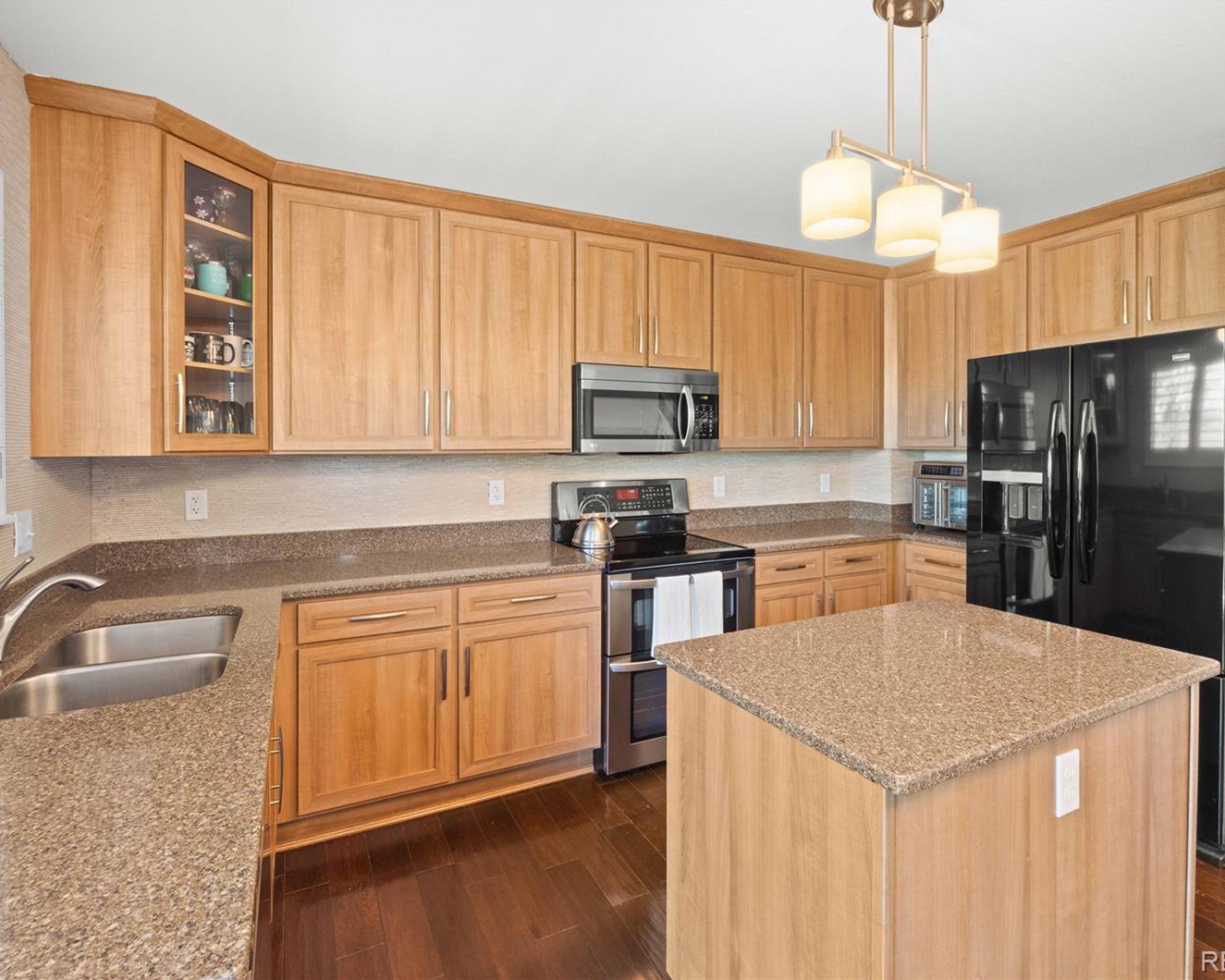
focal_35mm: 17
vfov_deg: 77.0
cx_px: 611
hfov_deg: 89.6
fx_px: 616
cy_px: 488
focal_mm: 10
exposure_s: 2
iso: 200
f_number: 10
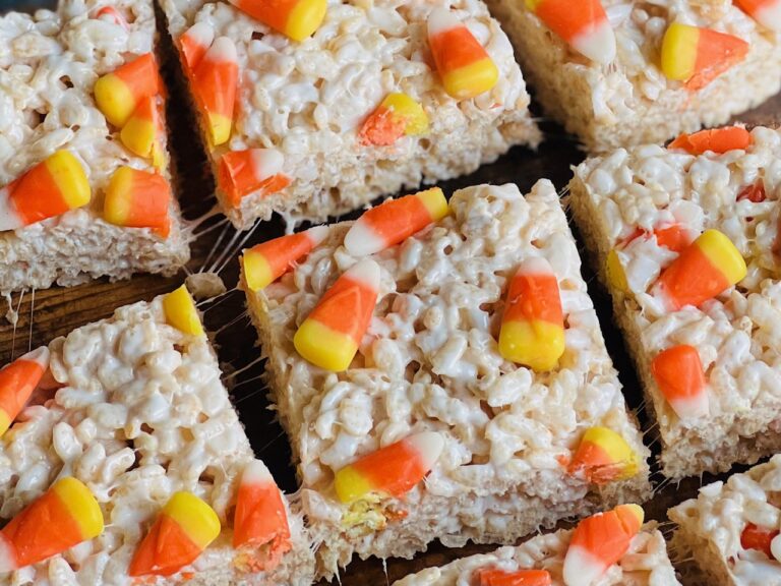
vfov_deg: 19.1
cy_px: 293
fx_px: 1737
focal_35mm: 77
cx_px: 390
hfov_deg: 25.3
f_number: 2.8
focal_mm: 9
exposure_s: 1/121
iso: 160
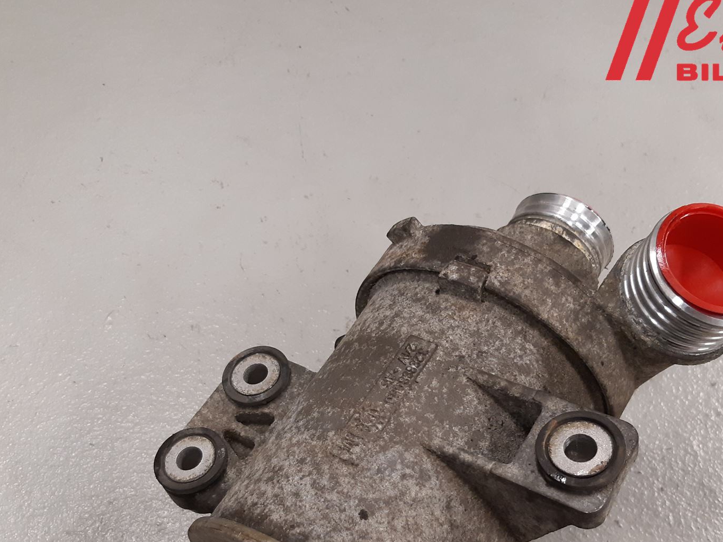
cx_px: 388
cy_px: 398
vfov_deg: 36.1
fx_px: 815
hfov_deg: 47.8
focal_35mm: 39
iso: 200
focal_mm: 3.93
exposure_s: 1/50
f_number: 1.7
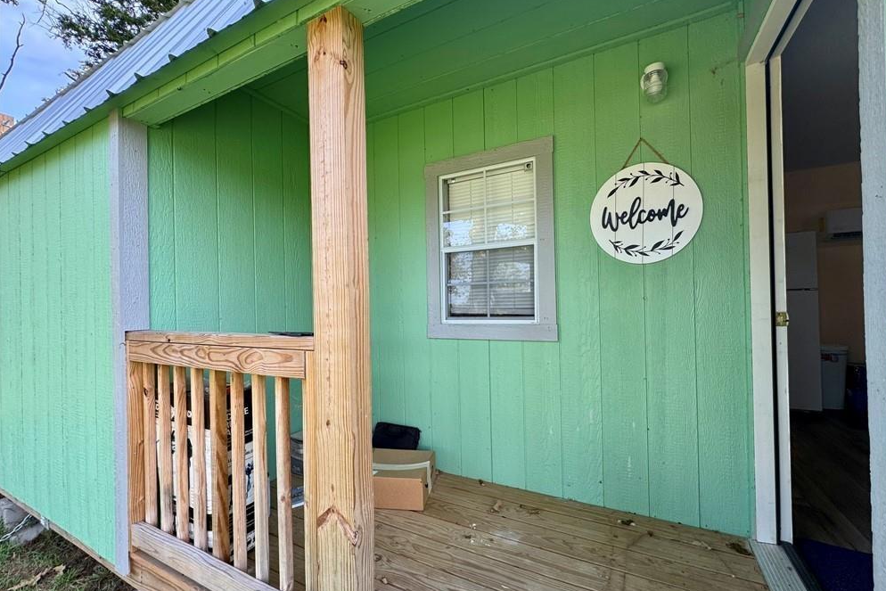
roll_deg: +0.9
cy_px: 303
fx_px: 369
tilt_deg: +0.6
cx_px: 455
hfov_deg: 100.4
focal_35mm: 15
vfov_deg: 77.3
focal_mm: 2.22
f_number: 2.2
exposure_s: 1/163
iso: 40
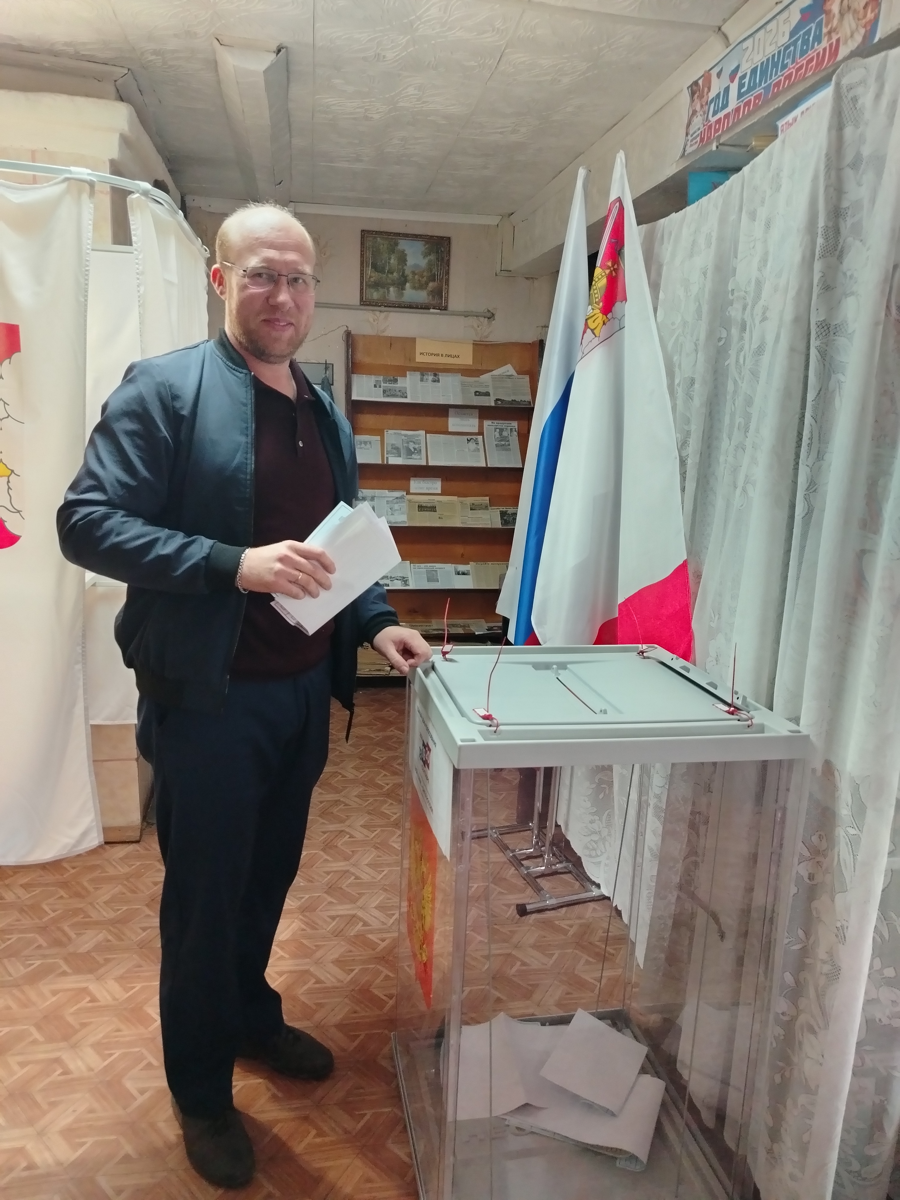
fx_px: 832
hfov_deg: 56.8
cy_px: 600
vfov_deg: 71.6
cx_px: 450
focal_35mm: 24
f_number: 1.75
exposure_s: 1/100
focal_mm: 5.25
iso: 2484
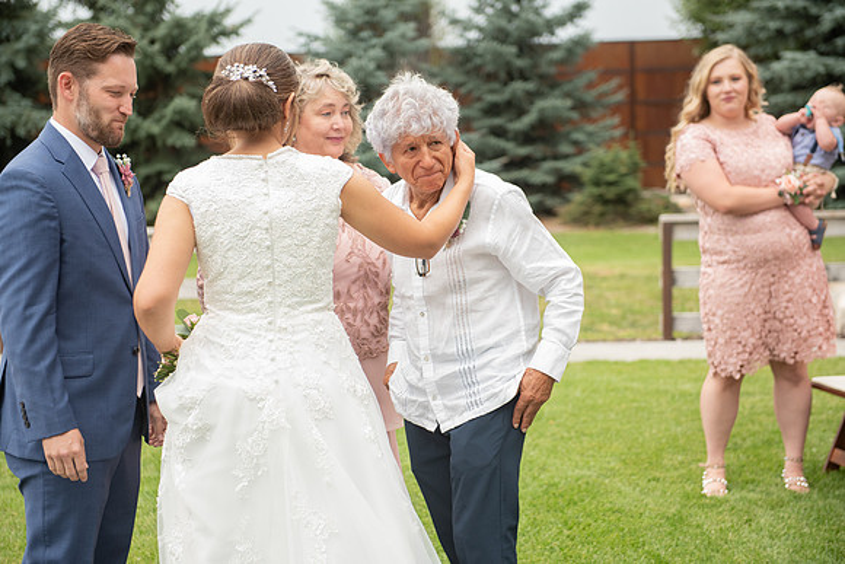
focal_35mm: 70
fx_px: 1643
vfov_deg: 19.5
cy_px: 282
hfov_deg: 28.8
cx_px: 422
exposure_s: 1/1000
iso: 1000
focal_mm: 70
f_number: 4.5
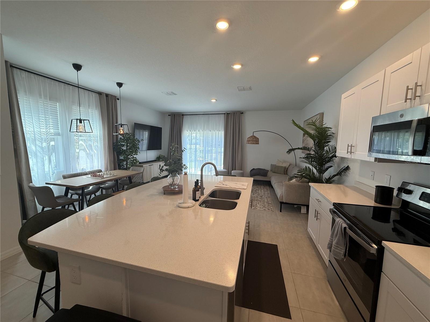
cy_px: 161
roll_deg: -1.8
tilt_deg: -4.9
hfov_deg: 102.1
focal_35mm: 14
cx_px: 215
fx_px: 174
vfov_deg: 85.7
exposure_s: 1/120
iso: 100
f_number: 2.2
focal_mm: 2.22
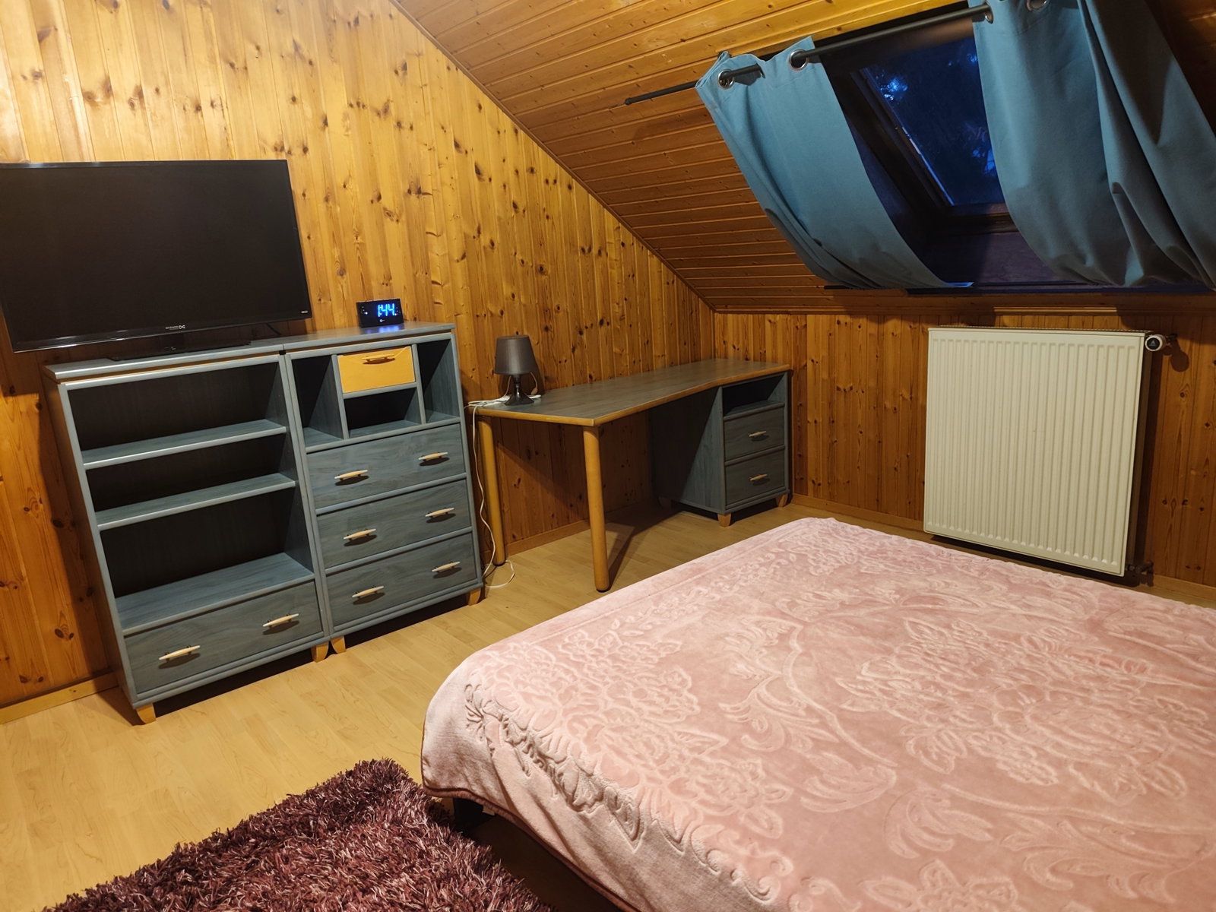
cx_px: 608
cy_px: 456
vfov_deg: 58.9
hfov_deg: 73.9
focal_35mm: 23
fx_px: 808
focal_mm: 6.19
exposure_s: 1/25
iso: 2500
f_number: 1.65
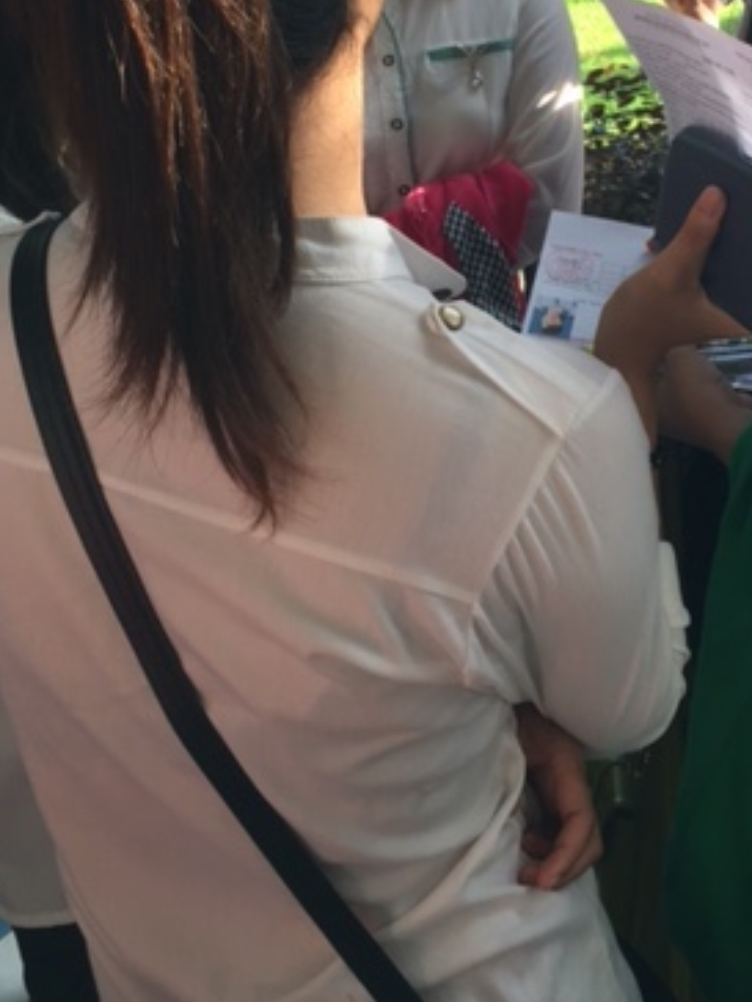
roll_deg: +4.4
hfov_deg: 28.3
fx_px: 1477
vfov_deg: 36.0
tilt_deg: -15.3
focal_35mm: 51
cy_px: 171
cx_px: 537
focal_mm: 4.15
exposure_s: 1/152
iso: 32
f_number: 2.2
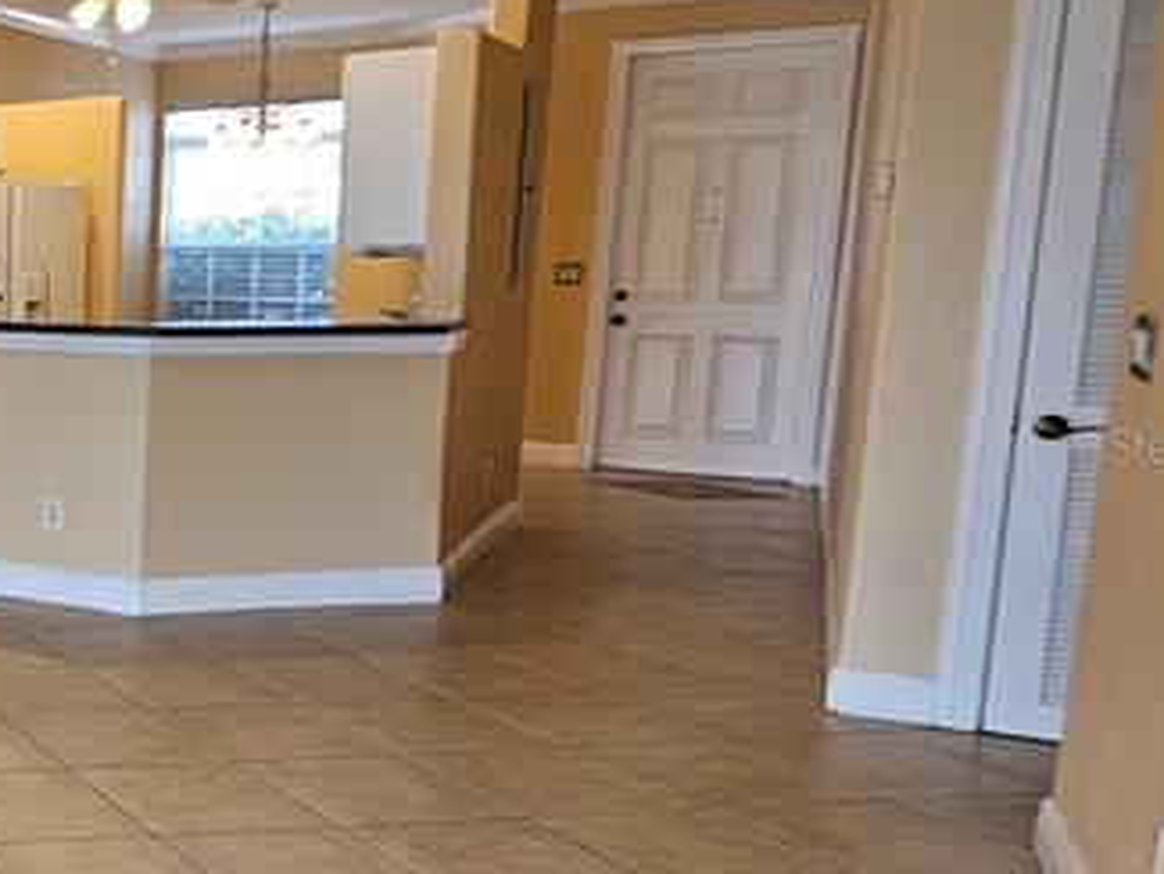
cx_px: -509
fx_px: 1379
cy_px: 444
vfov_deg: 35.2
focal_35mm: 41
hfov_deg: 30.2
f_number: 2.2
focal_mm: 2.2
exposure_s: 1/60
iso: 100
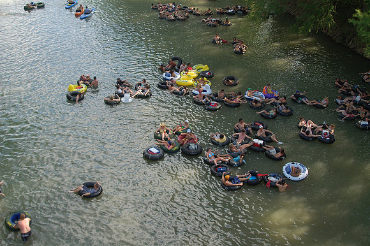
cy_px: 123
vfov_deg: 31.9
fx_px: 431
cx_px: 185
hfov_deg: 46.4
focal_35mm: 42
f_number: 5
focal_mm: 28
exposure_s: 1/320
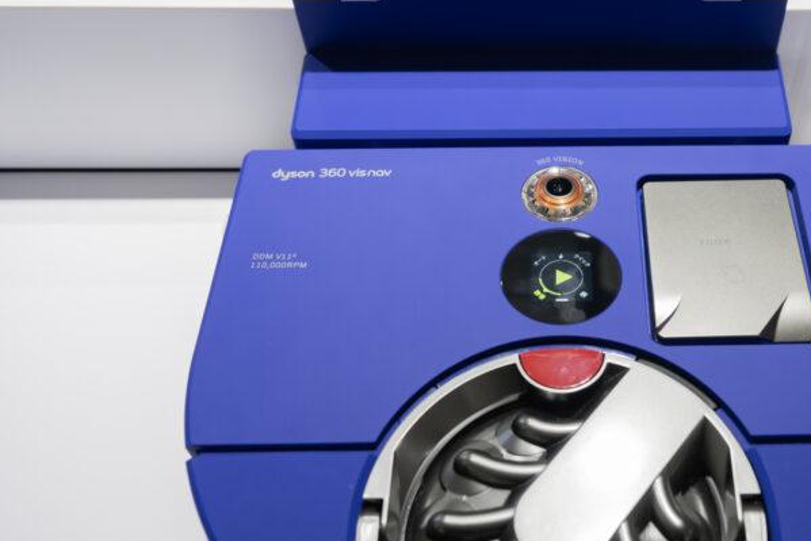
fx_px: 924
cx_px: 585
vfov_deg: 32.6
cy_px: 306
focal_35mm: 41
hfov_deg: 46.1
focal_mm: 24
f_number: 4
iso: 500
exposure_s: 1/60
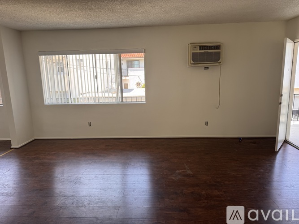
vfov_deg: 56.8
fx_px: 207
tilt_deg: -10.7
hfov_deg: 71.6
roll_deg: +2.1
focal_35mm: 24
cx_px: 150
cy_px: 112
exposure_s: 1/121
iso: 80
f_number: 1.78
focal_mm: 6.76
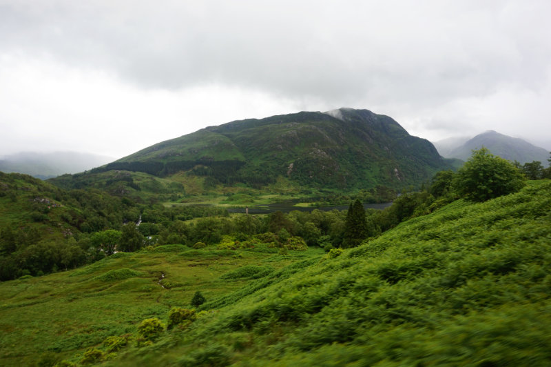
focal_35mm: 24
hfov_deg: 73.8
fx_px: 367
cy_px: 184
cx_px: 276
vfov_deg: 53.1
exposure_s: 1/80
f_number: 9
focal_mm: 16
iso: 100
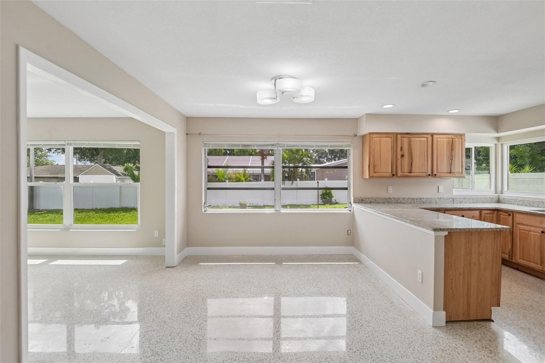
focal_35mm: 16
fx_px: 242
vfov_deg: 73.7
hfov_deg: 96.7
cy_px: 182
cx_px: 272
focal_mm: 16
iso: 400
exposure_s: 1/250
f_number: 8
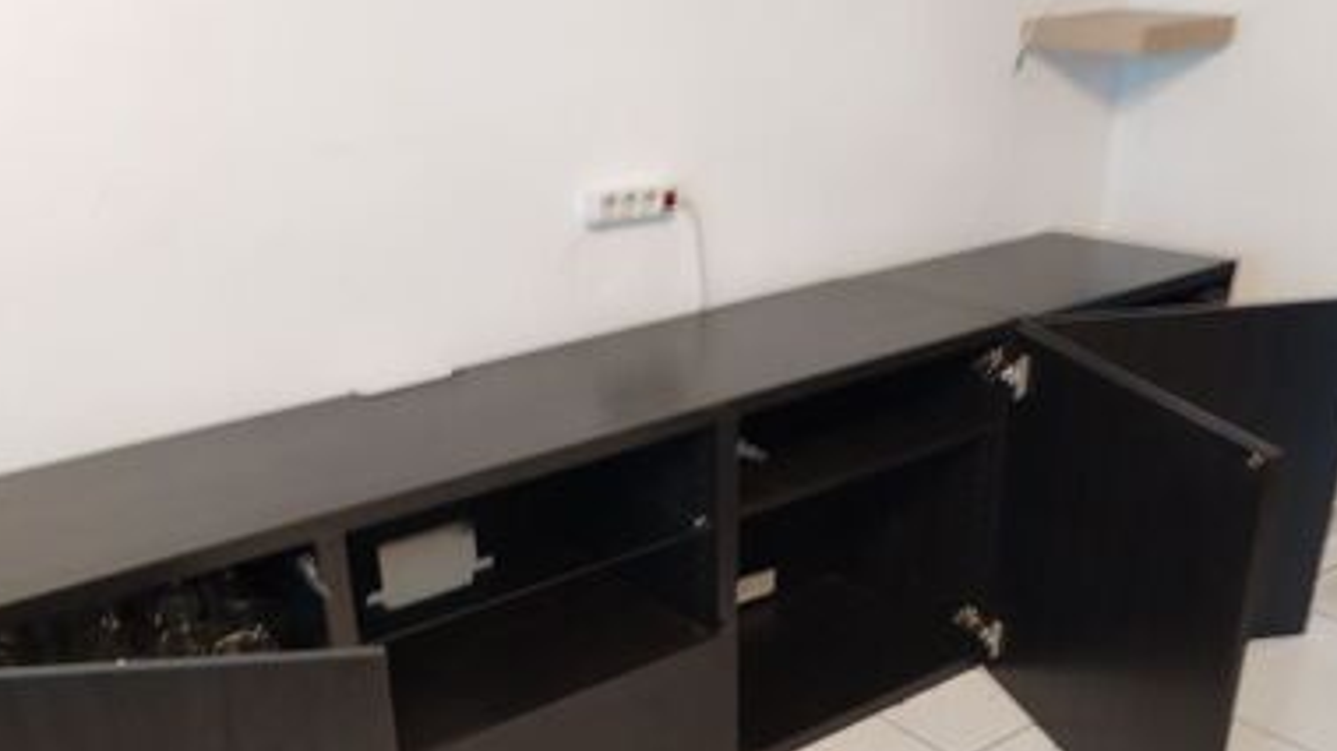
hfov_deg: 50.3
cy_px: 515
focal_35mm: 40
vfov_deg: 29.4
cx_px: 564
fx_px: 1418
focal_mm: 4.75
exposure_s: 1/25
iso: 1027
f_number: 1.8
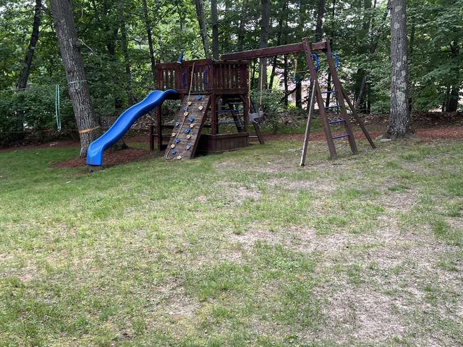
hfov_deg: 50.6
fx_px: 482
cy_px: 144
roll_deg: +0.7
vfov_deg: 39.5
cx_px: 164
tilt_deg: -5.3
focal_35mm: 36
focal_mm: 5.7
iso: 50
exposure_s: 1/160
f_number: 1.5
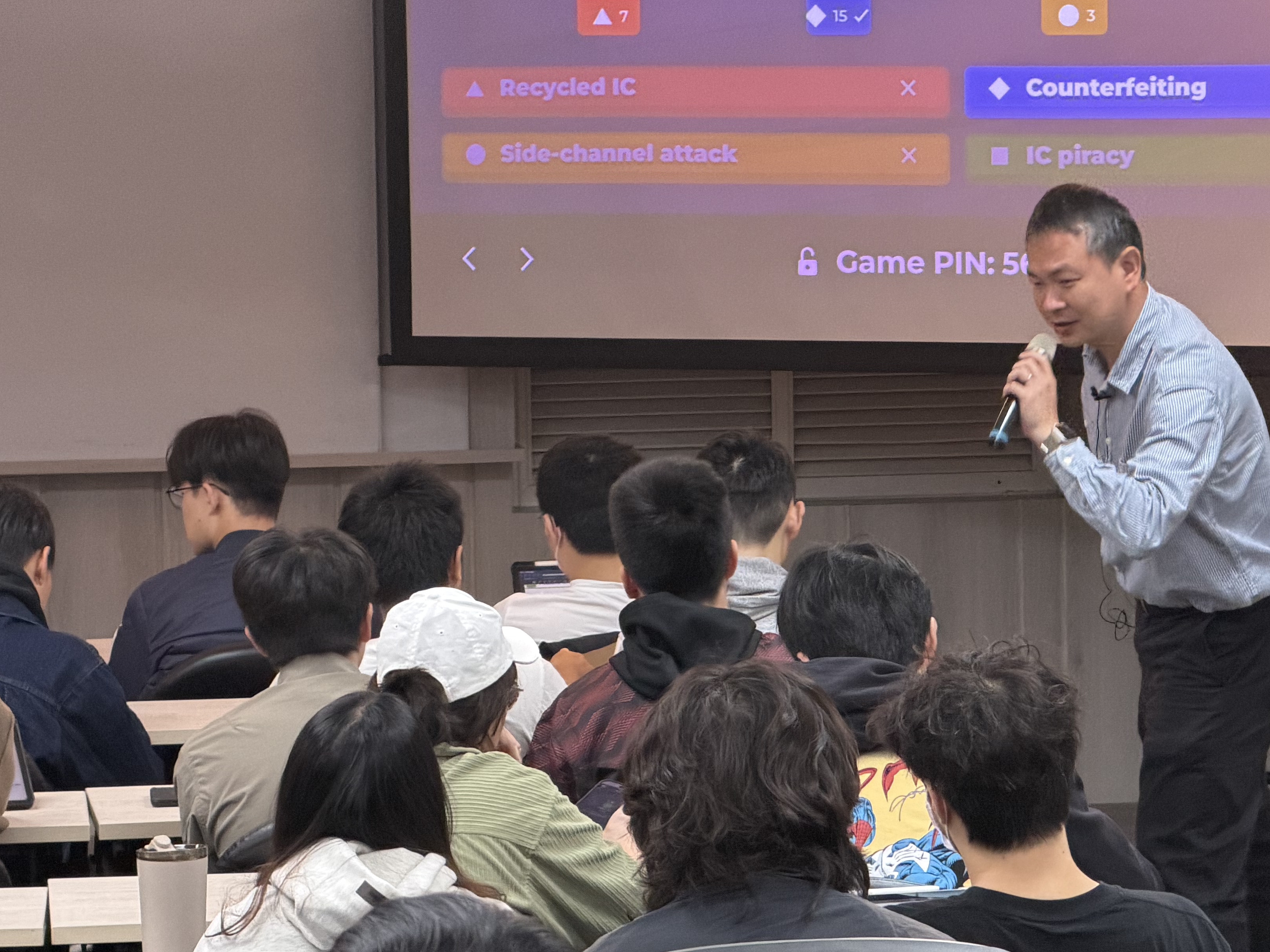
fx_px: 6494
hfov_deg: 11.2
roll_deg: +1.0
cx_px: 815
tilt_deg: -5.9
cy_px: 563
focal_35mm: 177
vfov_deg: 8.4
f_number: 2.8
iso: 500
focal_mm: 16.89
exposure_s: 1/60
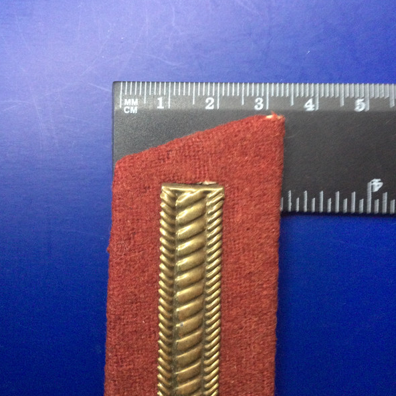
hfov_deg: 44.9
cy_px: 172
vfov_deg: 44.8
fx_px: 479
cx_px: 196
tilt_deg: -89.0
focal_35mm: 37
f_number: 2.4
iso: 200
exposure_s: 1/25
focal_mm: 3.3
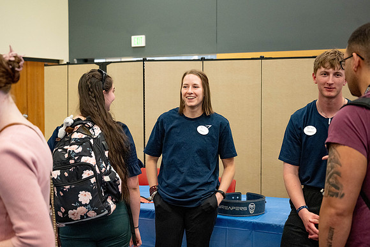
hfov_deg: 39.1
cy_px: 124
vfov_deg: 26.7
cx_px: 185
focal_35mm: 51
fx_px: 521
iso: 2000
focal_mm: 49
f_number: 4
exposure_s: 1/200
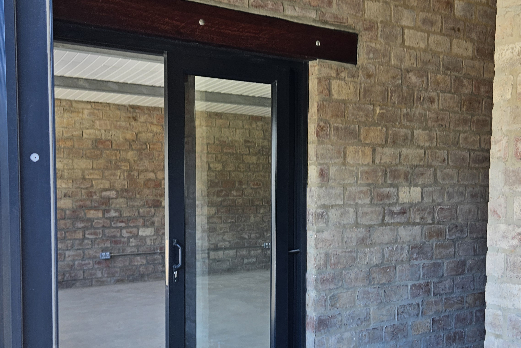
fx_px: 608
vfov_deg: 31.8
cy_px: 210
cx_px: 286
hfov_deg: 46.3
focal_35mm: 42
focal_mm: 5.4
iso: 25
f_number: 1.8
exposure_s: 1/72
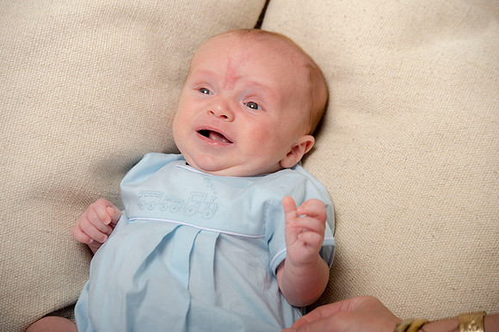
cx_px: 250
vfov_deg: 9.1
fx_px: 2078
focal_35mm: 150
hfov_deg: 13.7
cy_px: 166
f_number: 5.6
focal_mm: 150
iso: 250
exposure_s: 1/200
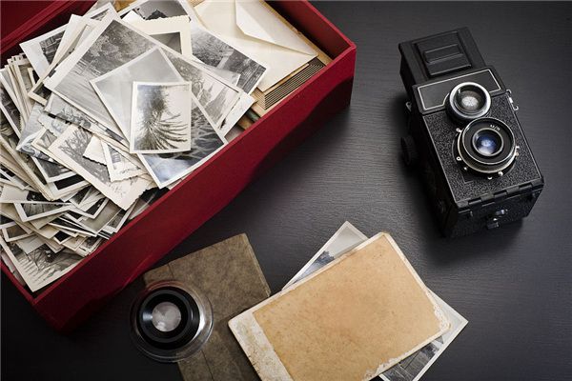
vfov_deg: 27.0
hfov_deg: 39.6
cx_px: 286
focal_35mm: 50
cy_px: 190
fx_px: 794
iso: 200
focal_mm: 50
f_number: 16
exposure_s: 1/250
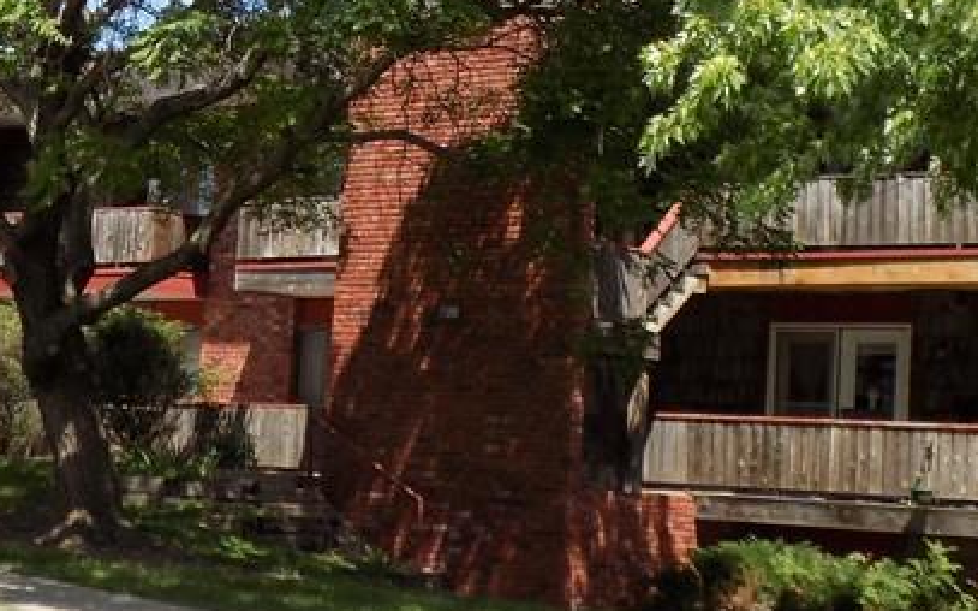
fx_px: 2131
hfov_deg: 25.8
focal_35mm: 80
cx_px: 565
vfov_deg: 16.3
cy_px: 241
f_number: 3.3
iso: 80
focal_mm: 5.3
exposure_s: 1/500
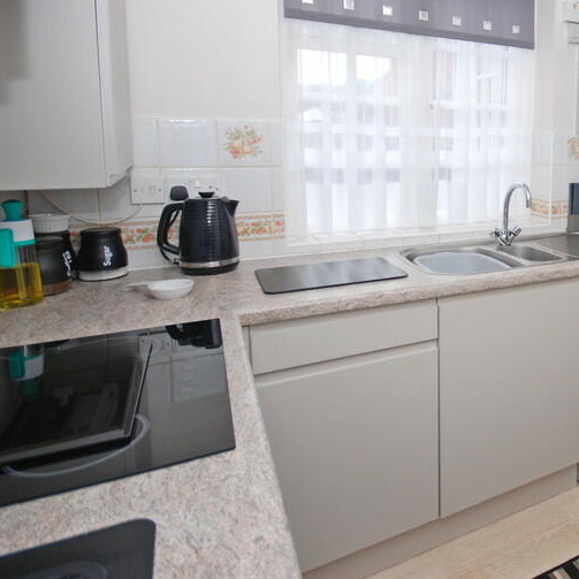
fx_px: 492
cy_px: 188
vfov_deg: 59.4
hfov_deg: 52.8
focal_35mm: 26
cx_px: 531
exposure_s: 1/60
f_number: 4
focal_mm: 10
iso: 200
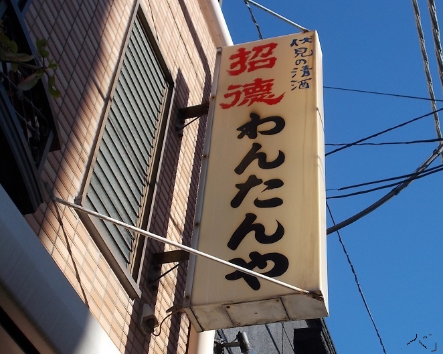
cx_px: 259
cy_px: 195
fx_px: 773
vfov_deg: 25.8
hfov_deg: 31.9
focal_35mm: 59
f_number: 4.5
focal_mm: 9
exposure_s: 1/400
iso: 80
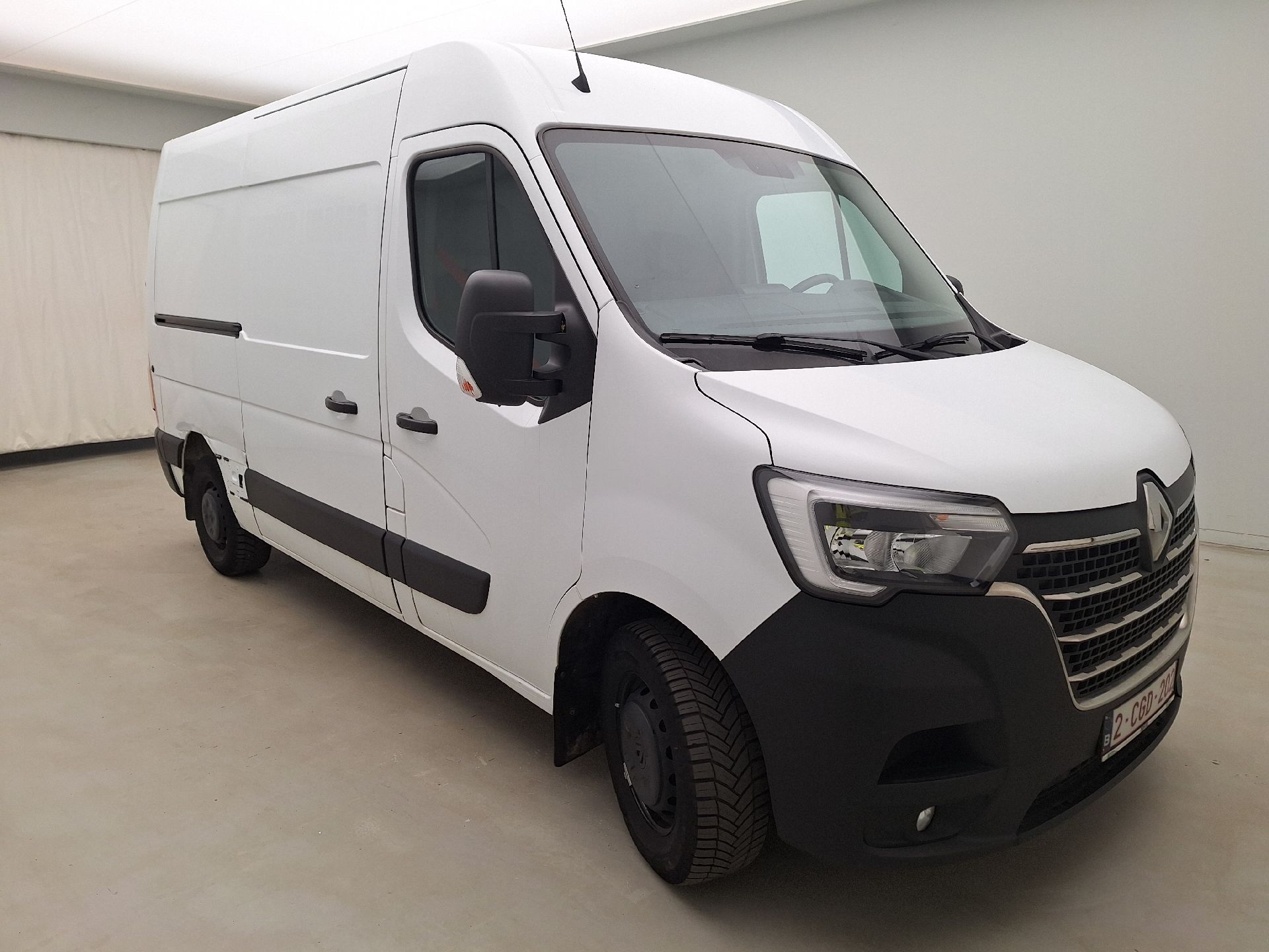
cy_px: 476
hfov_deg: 73.9
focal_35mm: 23
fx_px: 843
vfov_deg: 58.9
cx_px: 634
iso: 40
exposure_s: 1/173
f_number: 1.8
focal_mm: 5.54
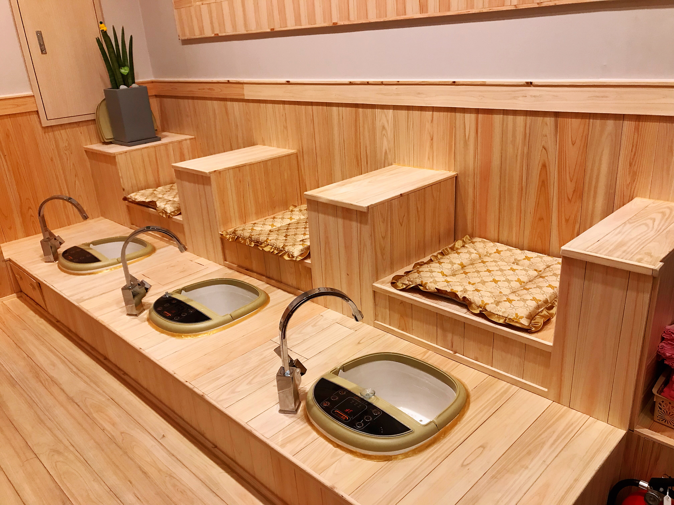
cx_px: 337
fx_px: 545
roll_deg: +4.5
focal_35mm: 28
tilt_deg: -20.8
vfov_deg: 49.7
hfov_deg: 63.4
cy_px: 252
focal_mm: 3.99
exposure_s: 1/30
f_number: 1.8
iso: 32
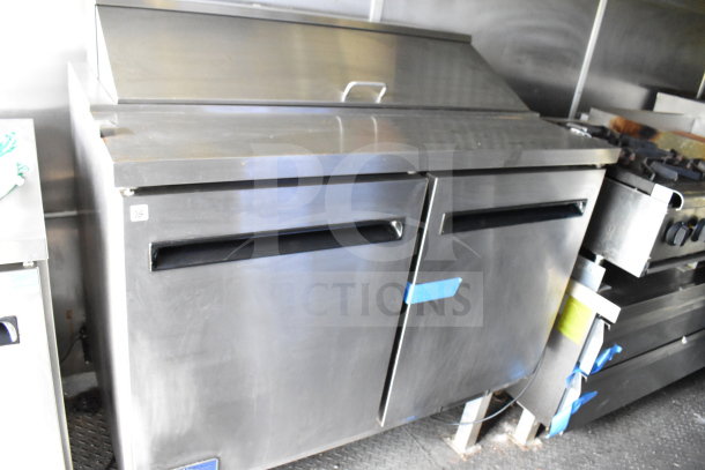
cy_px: 235
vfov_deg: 48.0
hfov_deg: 67.4
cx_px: 352
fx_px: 529
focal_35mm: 27
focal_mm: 18
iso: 6400
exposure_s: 1/125
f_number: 5.6
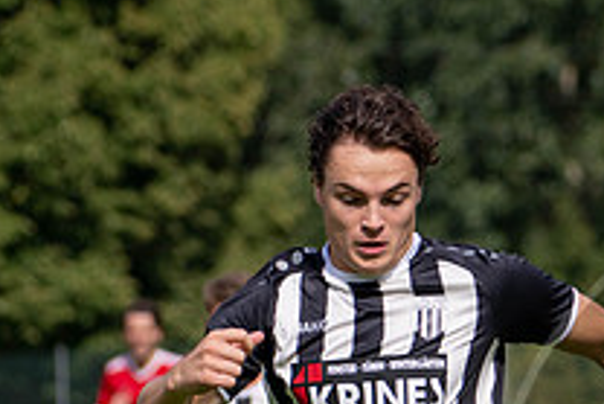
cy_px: 463
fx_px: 10224
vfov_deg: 2.3
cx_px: 889
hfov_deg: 3.4
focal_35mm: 609
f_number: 5.6
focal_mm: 200
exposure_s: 1/1600
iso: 250
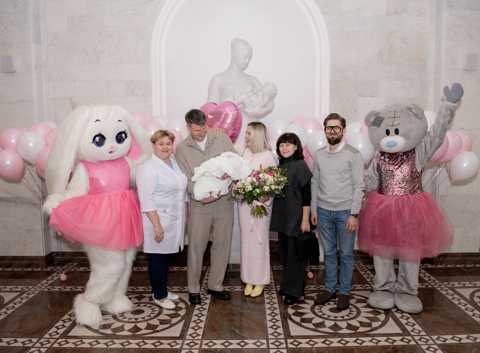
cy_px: 185
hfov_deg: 63.4
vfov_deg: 48.8
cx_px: 250
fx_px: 389
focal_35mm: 28
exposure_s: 1/160
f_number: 5
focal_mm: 24
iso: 640
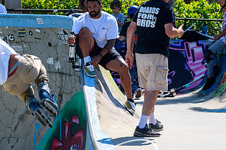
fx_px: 1581
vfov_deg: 5.4
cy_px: 111
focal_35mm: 252
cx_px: 55
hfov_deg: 8.2
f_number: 8
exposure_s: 1/1000
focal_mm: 90
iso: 200
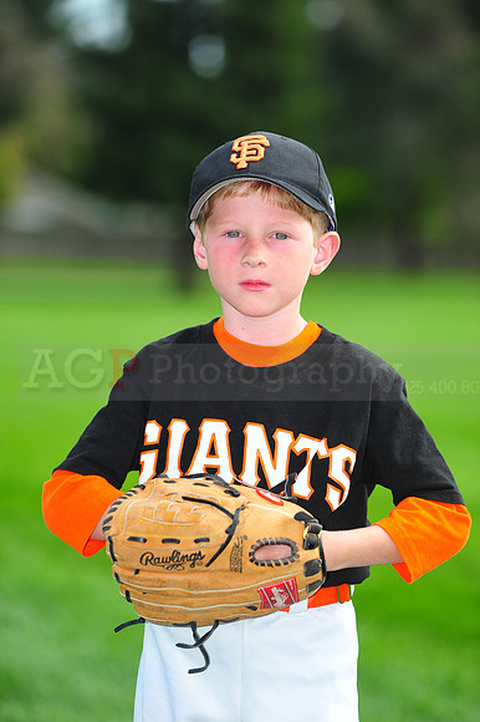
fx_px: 4004
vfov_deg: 10.3
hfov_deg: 6.9
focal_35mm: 200
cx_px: 240
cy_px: 361
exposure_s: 1/1250
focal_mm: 200
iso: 400
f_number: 4.5
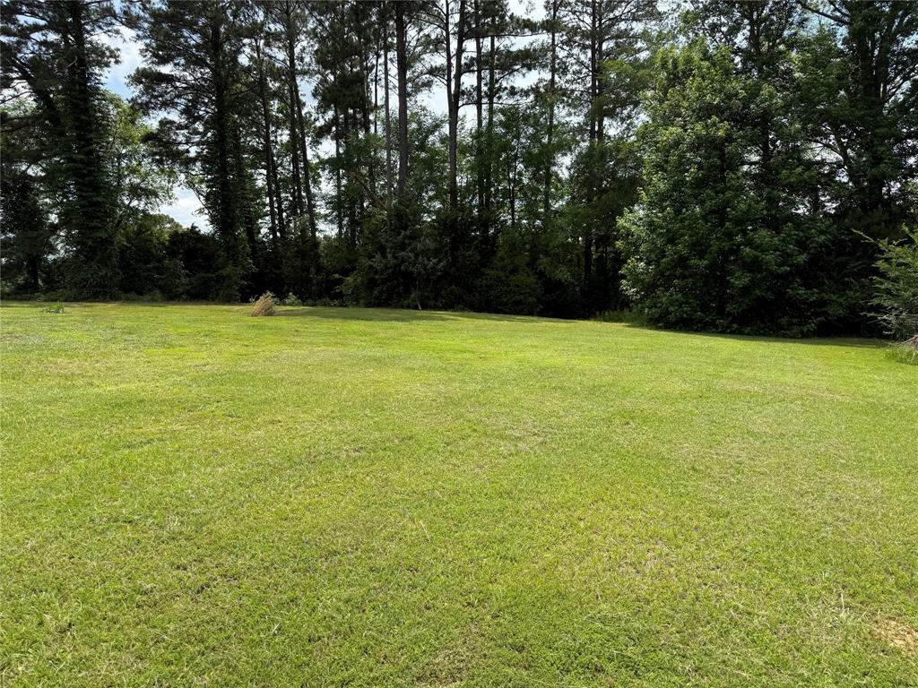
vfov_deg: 56.8
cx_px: 459
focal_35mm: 24
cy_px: 344
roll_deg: -4.4
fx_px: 636
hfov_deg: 71.6
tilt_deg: -1.6
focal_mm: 6.76
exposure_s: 1/2703
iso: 80
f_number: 1.78
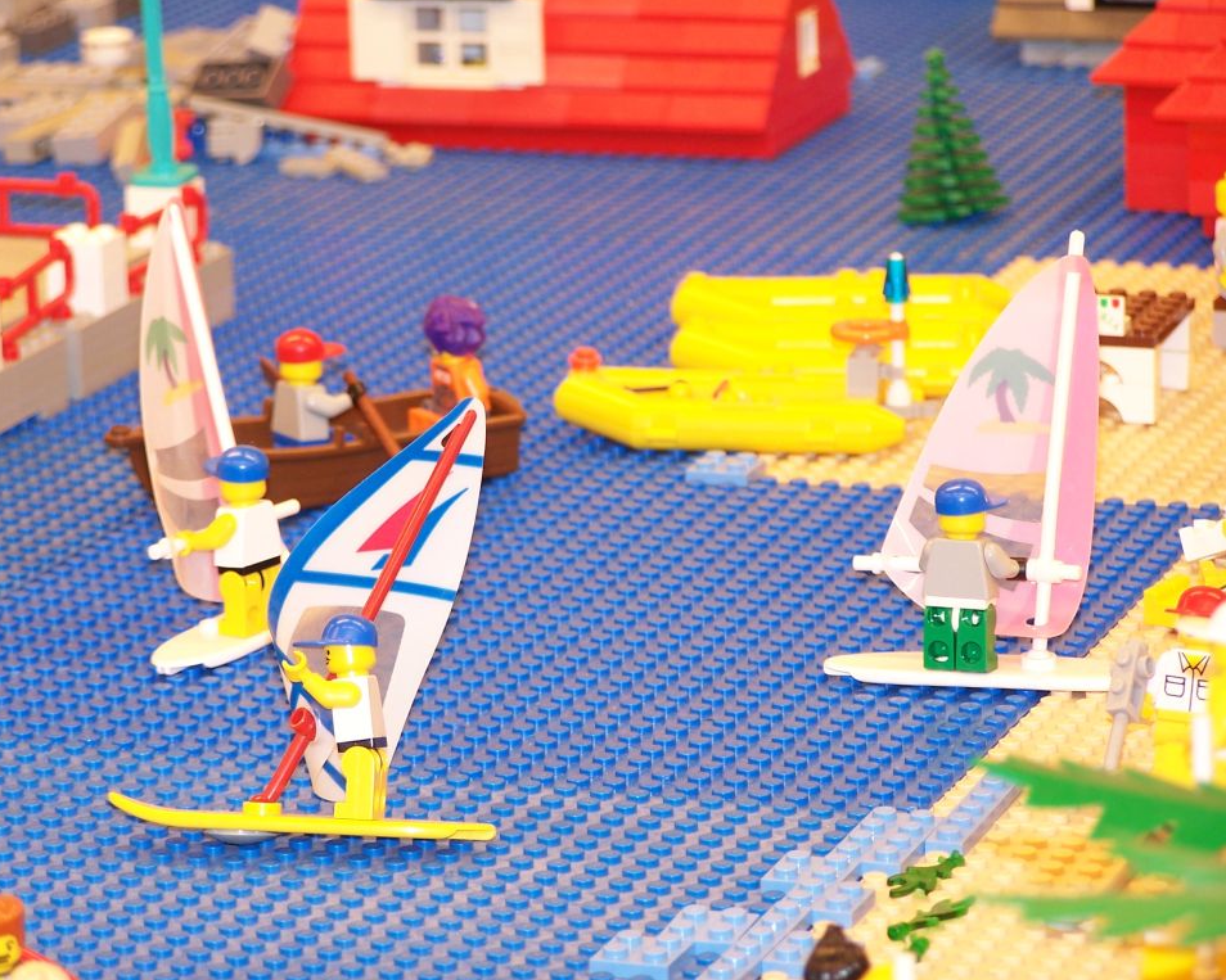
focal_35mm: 177
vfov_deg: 8.7
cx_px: 589
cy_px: 488
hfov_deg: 10.9
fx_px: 6422
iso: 80
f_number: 3.2
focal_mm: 28
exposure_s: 1/4
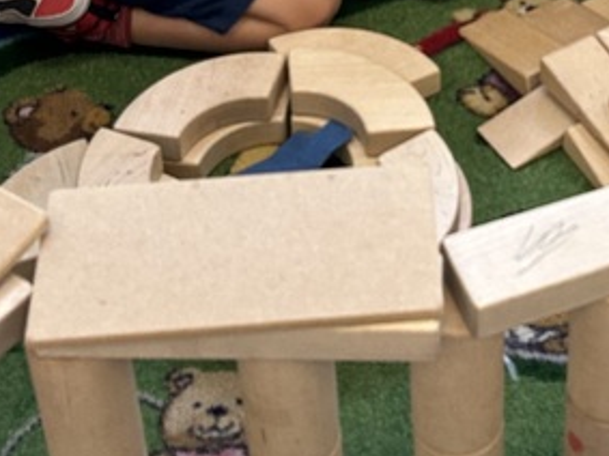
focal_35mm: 94
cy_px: -151
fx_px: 1653
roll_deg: +0.7
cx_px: 471
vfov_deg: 15.0
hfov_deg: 20.7
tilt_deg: -34.4
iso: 125
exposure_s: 1/120
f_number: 1.5
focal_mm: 5.7
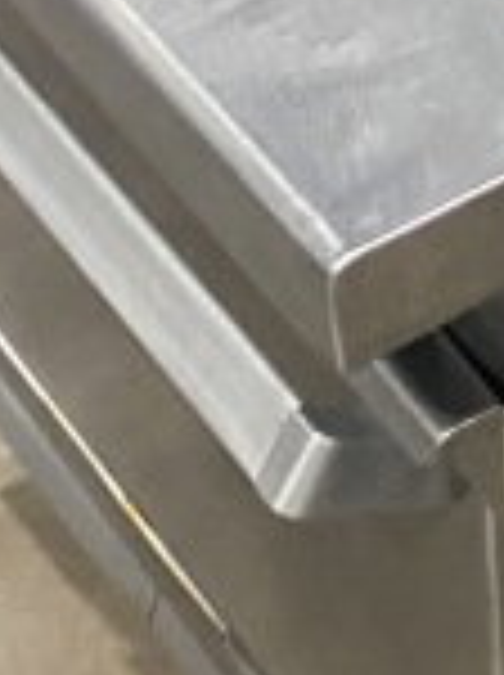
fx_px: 2745
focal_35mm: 141
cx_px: 1282
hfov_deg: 9.2
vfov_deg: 13.5
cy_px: -187
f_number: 1.8
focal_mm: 4.25
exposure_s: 1/60
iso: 500
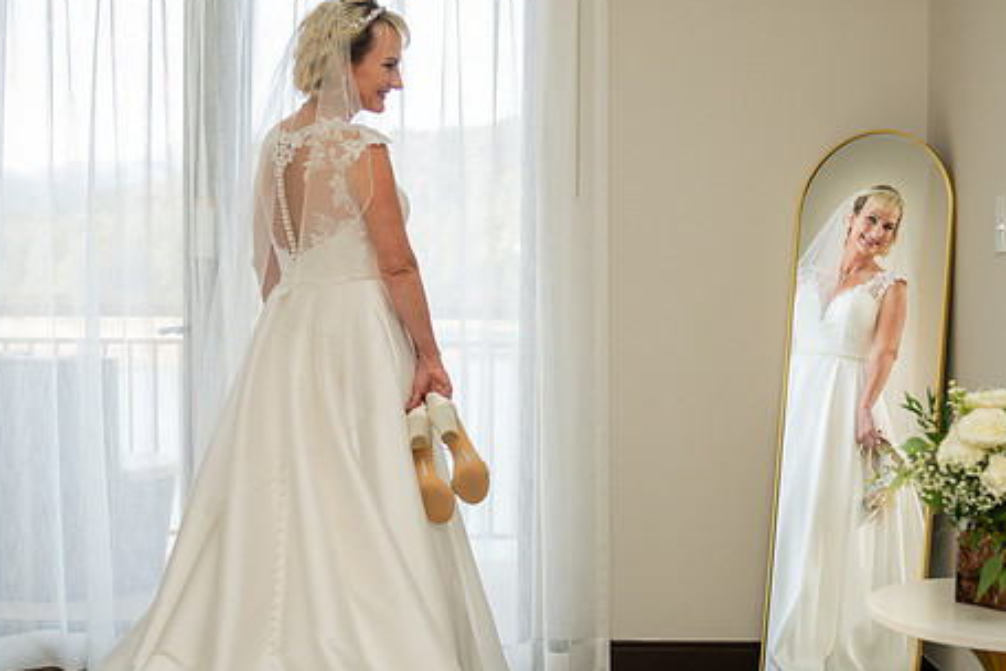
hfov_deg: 38.9
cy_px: 401
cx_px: 546
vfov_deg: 26.4
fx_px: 1425
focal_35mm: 51
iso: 320
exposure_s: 1/125
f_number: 2.8
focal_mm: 35
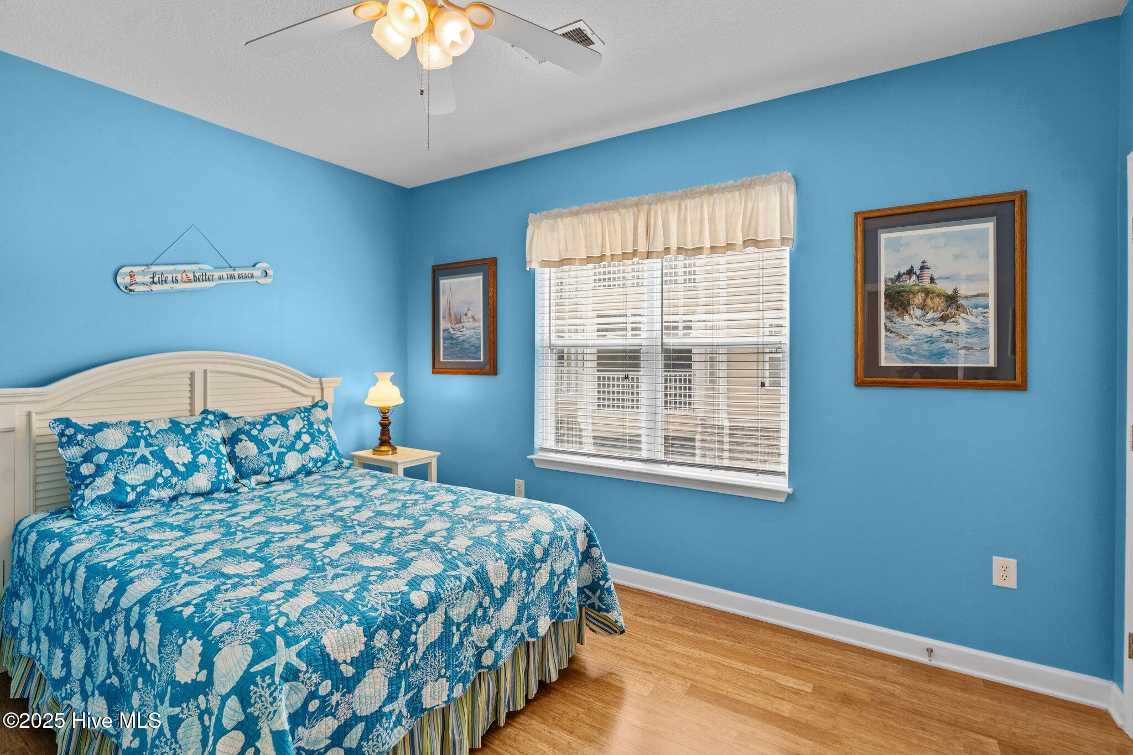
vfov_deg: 73.7
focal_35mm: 16
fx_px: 503
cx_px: 566
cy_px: 378
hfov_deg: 96.7
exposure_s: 1/40
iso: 400
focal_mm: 16
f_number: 5.6
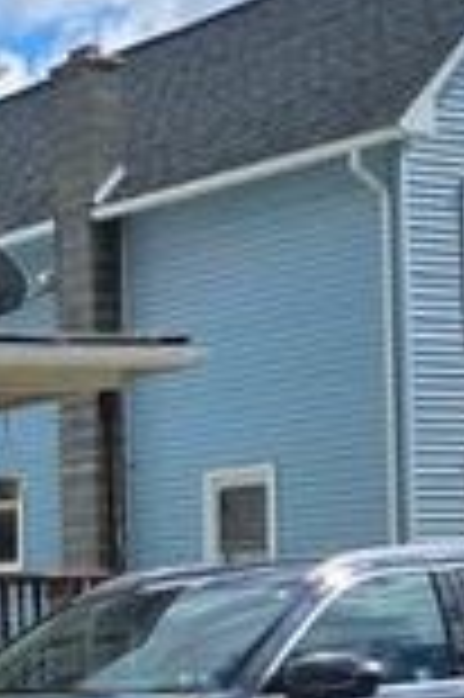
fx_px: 1996
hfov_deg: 11.6
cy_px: 673
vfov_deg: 19.4
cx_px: -541
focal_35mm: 103
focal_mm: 5.4
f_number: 1.8
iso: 25
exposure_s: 1/2621
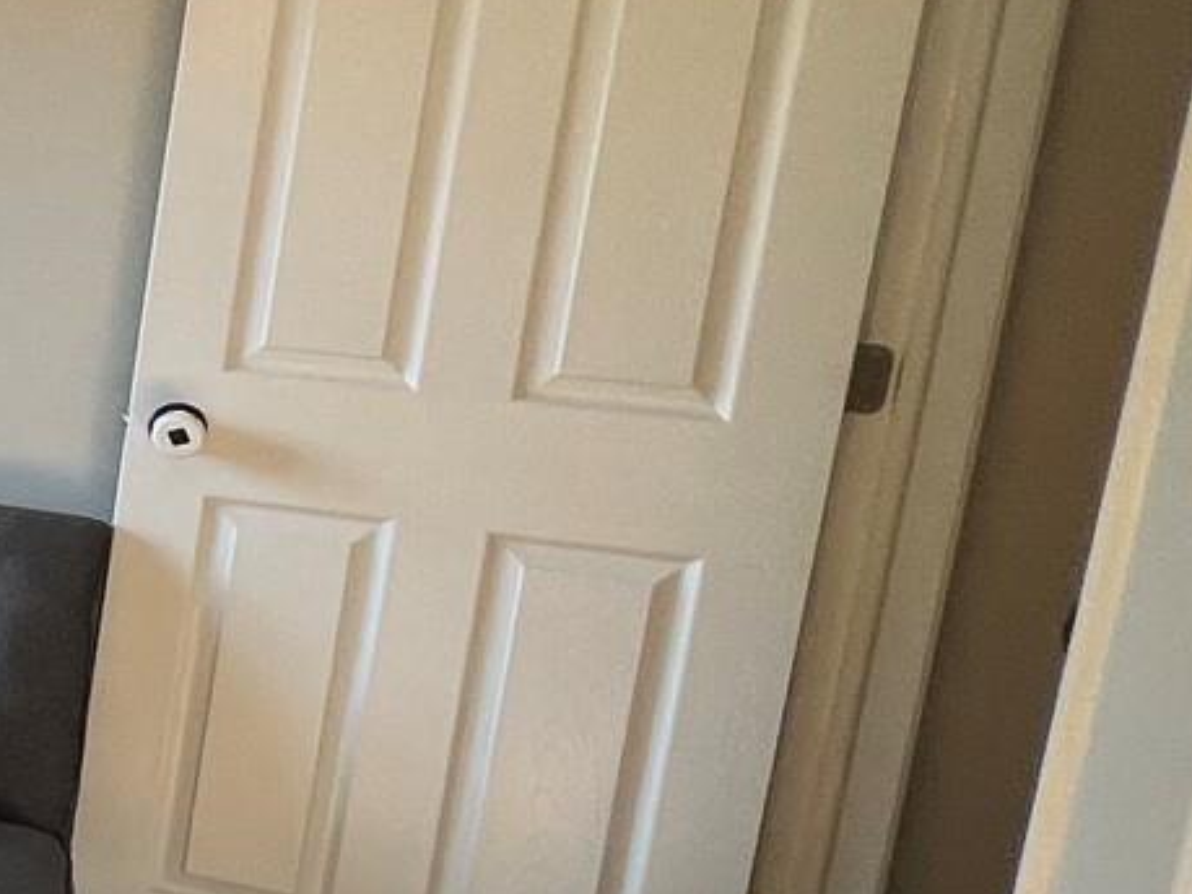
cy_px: 382
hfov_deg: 19.0
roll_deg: -1.8
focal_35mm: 58
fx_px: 1997
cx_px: -1218
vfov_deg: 25.2
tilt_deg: -9.9
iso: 64
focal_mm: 1.57
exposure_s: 1/120
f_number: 1.8
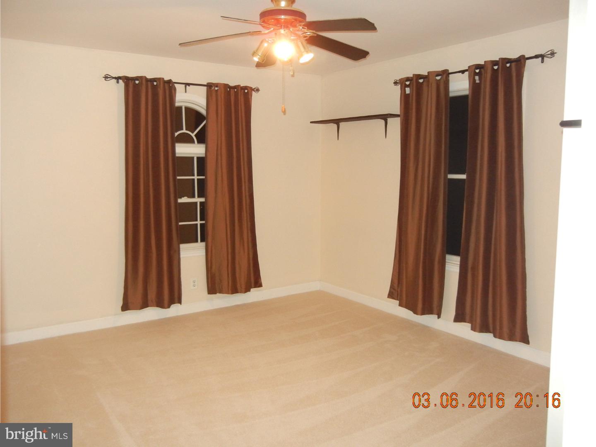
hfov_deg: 60.0
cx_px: 298
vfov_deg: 46.8
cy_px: 224
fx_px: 517
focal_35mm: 30
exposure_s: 1/30
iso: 419
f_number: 3.5
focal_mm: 5.4
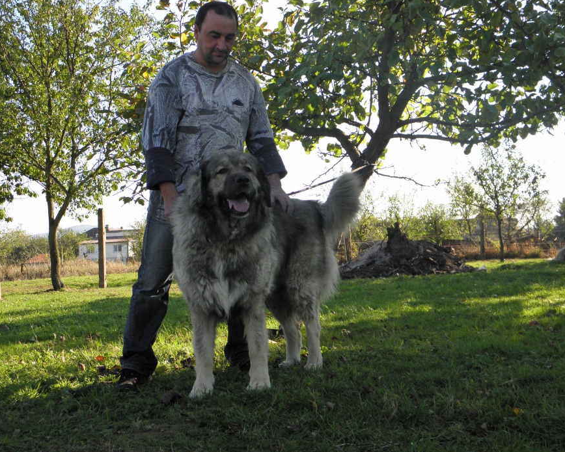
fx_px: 719
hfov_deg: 42.9
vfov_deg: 34.9
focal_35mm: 43
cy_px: 226
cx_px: 281
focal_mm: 7.5
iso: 100
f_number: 3.8
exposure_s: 1/250
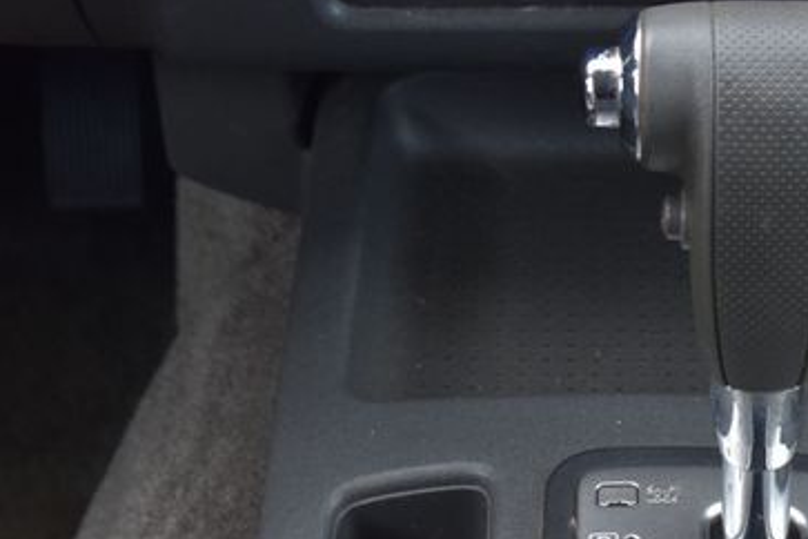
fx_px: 2668
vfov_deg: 11.5
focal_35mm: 119
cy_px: 468
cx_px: 710
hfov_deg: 17.0
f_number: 7.1
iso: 400
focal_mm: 45
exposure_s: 1/25
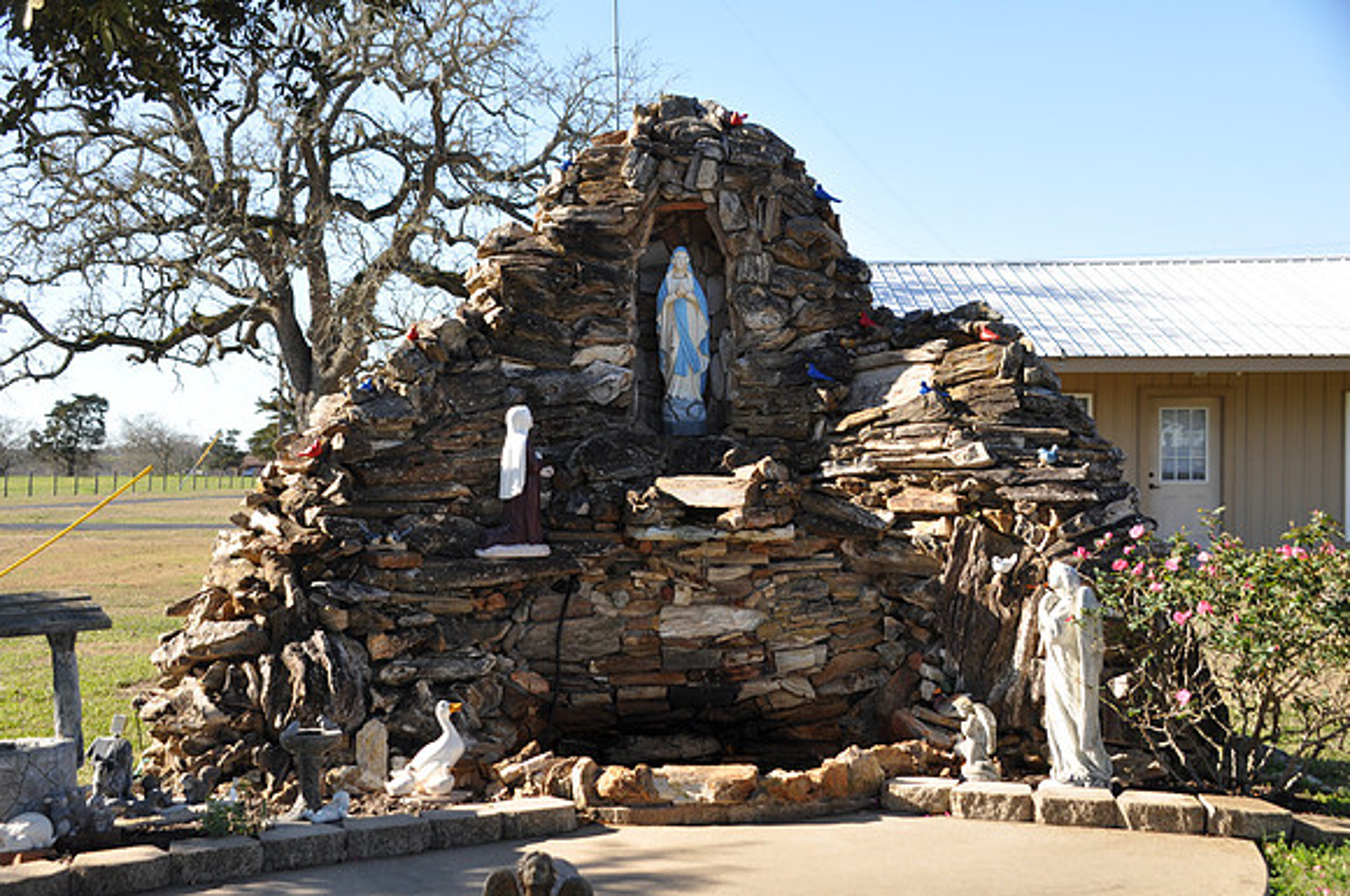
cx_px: 675
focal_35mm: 48
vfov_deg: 28.0
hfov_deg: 41.2
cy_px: 448
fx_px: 1797
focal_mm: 32
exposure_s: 1/160
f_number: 6.3
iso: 200
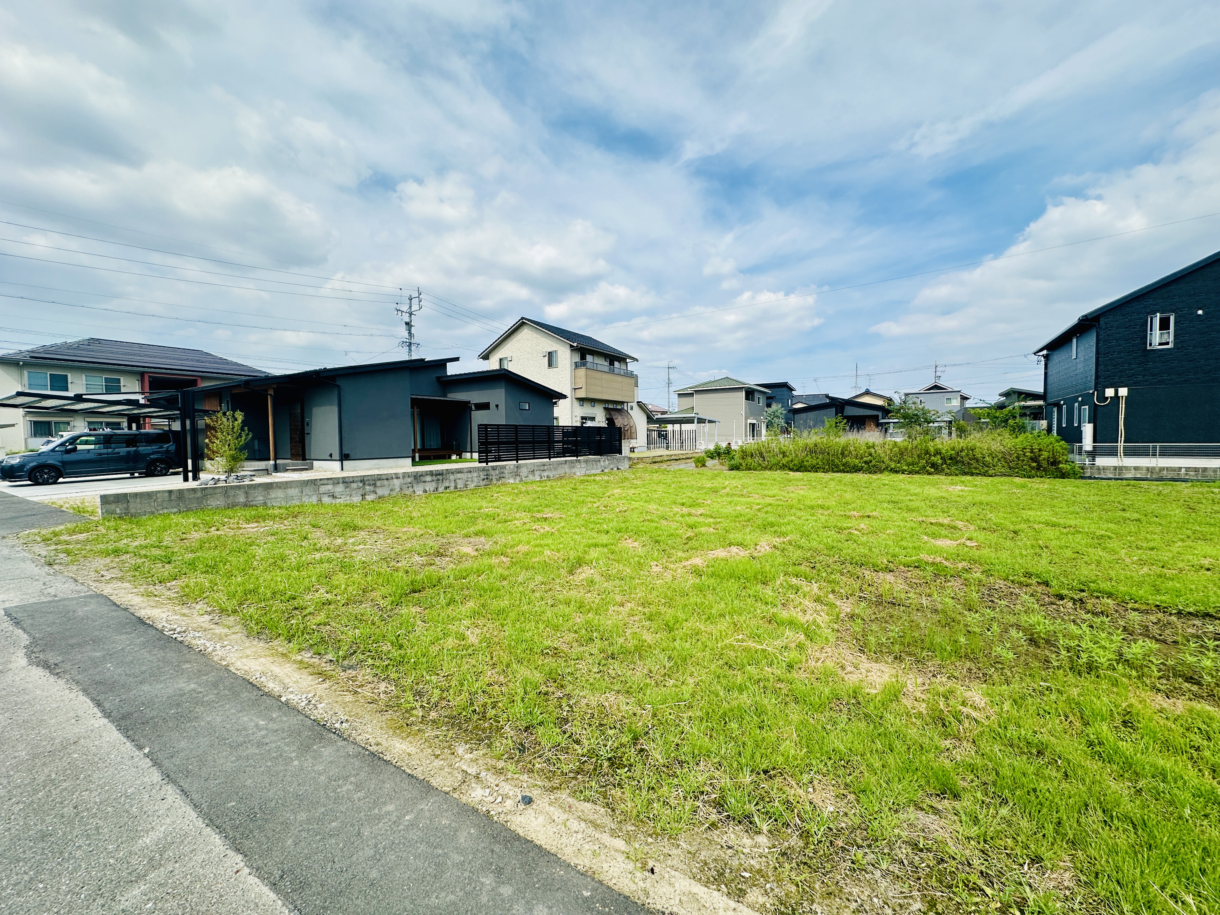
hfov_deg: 102.1
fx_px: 493
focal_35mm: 14
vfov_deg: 85.7
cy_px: 458
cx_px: 610
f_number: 2.2
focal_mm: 2.22
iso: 50
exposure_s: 1/2132
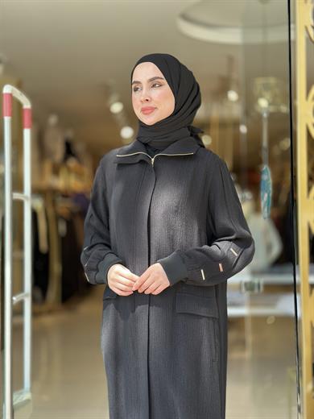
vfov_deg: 39.7
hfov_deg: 30.3
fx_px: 581
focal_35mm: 48
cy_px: 210
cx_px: 157
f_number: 1.78
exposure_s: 1/172
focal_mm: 6.86
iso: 100
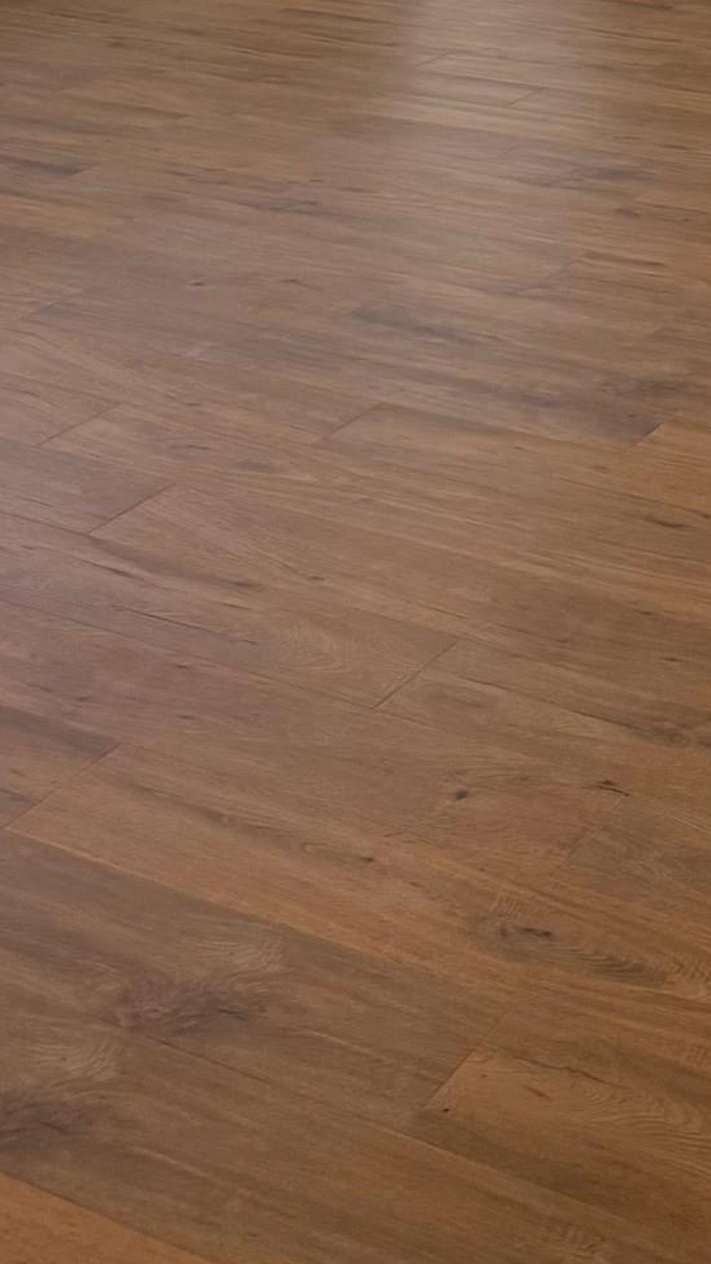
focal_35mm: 62
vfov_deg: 30.1
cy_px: -150
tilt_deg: -8.2
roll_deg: -0.7
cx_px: 955
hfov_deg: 18.0
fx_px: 2077
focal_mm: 6.76
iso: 160
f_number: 1.78
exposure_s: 1/60
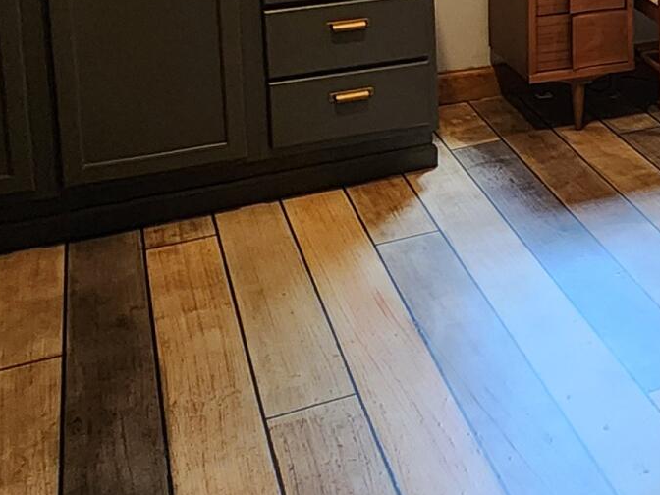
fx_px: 1106
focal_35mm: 58
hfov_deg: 27.2
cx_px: 883
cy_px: -119
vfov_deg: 22.9
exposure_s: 1/40
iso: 320
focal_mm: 2.2
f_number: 2.2
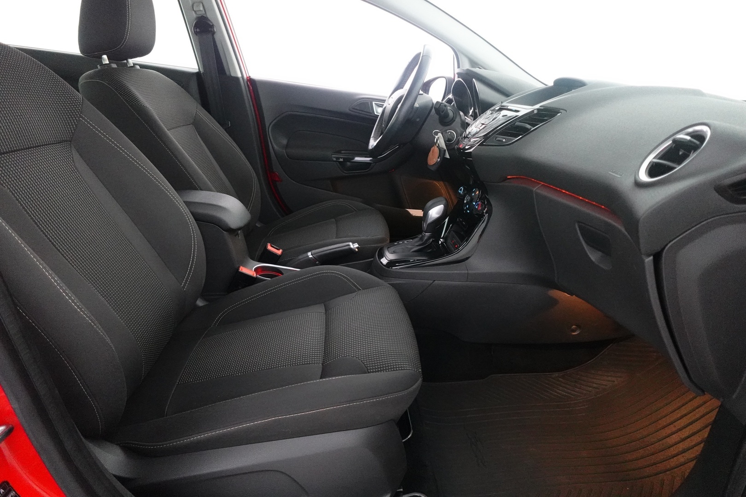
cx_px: 373
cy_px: 248
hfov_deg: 84.0
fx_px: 414
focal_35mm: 20
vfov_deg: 61.9
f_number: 2
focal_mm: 7.6
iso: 3200
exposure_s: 1/80
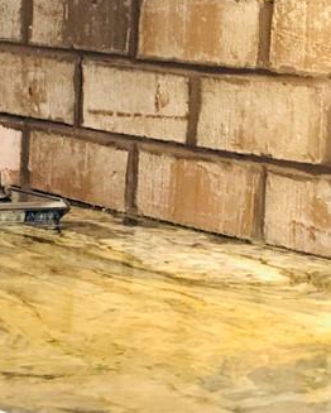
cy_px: 112
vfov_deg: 11.1
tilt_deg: -6.6
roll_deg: -2.4
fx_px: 2129
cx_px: -190
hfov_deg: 8.7
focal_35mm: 174
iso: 320
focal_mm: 6.6
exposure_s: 1/30
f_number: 2.8
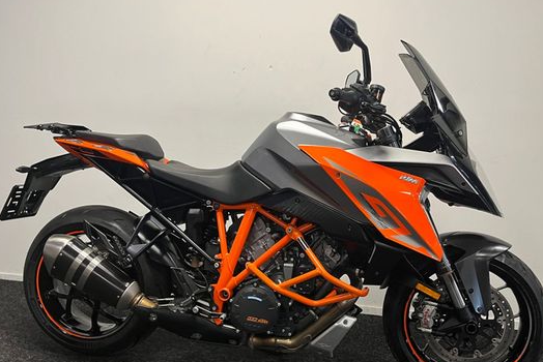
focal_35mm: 33
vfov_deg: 39.9
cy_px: 204
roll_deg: -1.2
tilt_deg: -7.5
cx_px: 291
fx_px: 498
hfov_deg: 57.1
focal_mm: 5.1
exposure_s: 1/50
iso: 80
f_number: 1.6
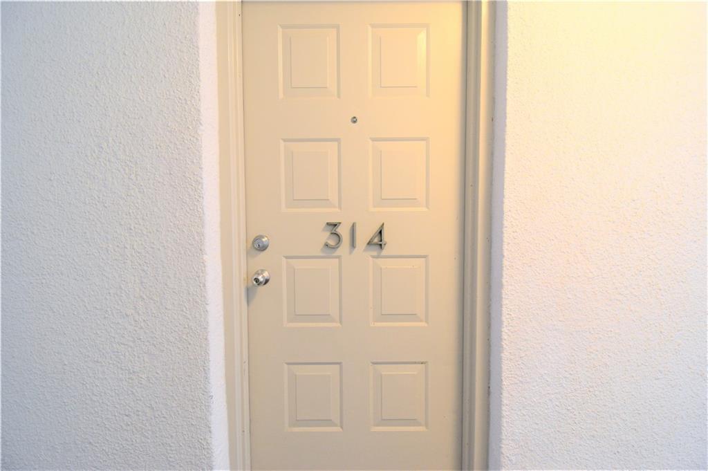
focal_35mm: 15
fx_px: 295
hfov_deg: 100.4
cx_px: 354
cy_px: 236
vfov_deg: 77.2
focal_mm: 10
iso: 500
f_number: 6.3
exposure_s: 1/15
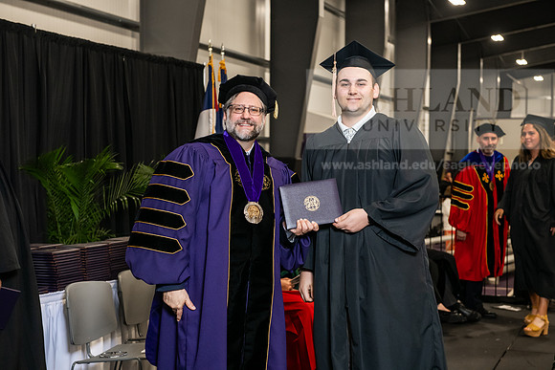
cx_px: 278
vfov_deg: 21.9
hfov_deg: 32.4
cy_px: 185
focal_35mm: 62
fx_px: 956
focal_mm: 62
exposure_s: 1/200
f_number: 5
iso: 2500
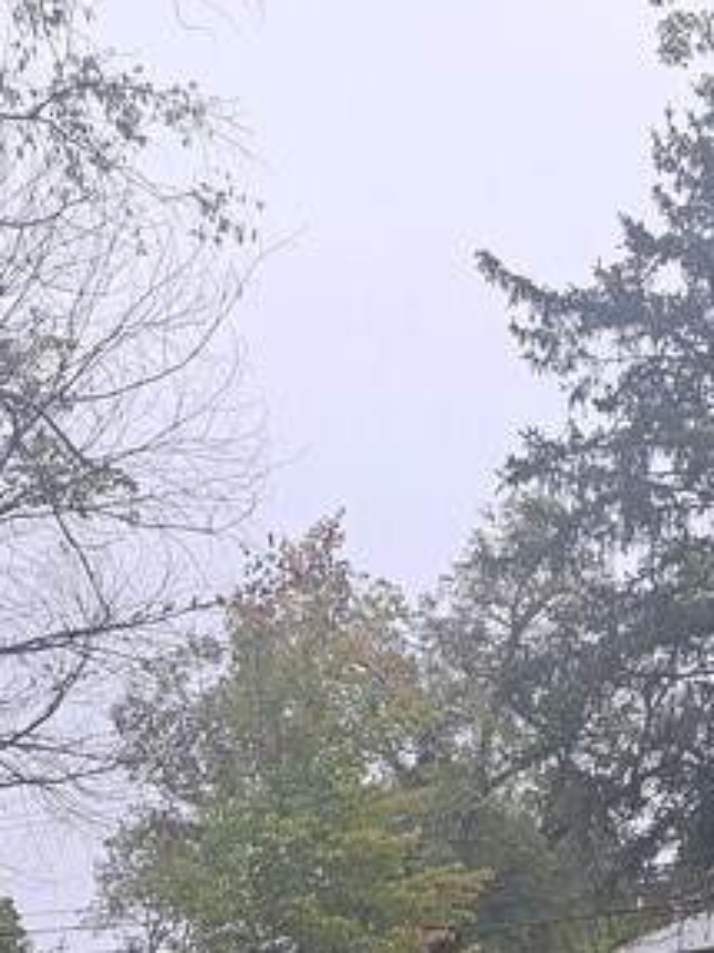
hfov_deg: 17.9
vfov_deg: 19.6
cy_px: 1557
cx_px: 478
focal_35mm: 82
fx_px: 2257
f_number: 1.7
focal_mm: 6.3
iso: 50
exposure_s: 1/180
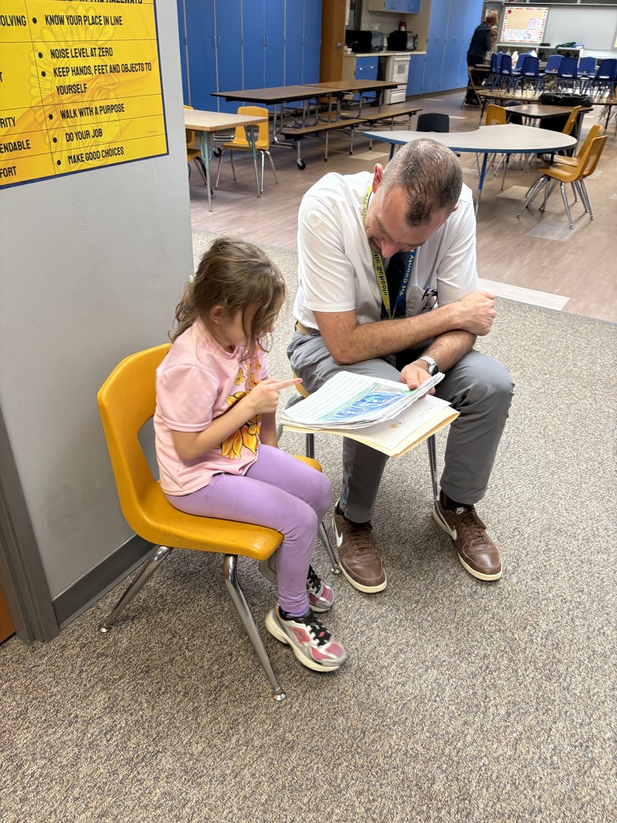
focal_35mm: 26
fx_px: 618
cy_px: 412
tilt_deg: -33.3
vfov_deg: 67.3
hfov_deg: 53.1
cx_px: 308
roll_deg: -0.1
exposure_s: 1/60
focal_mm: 5.96
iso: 100
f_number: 1.6
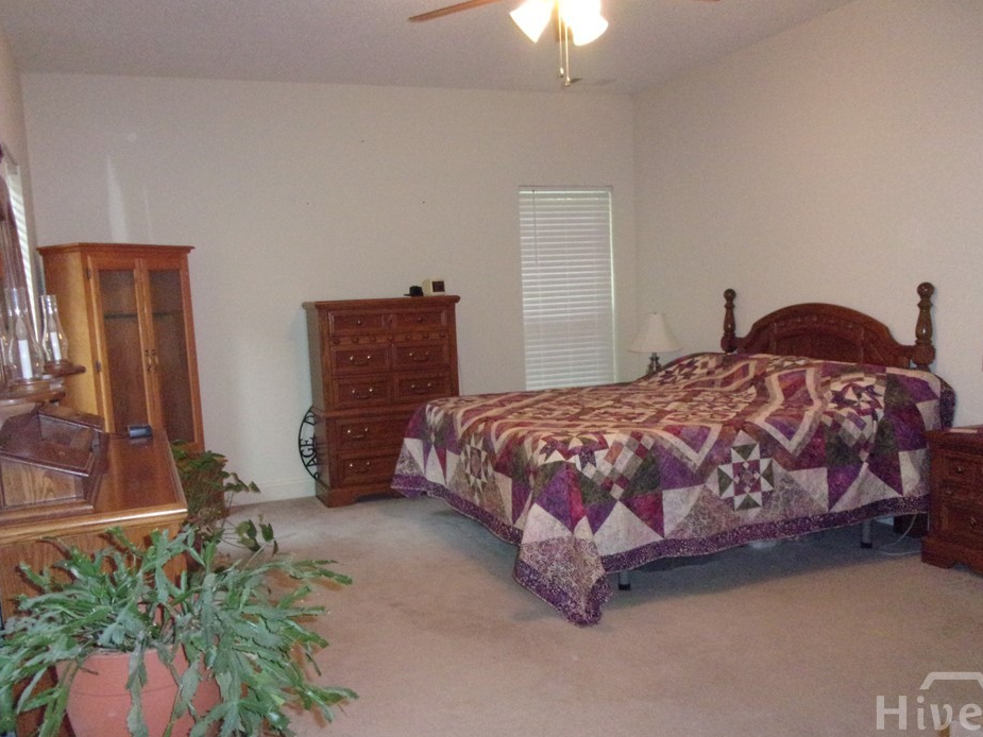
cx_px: 478
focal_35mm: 31
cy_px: 390
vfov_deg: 45.4
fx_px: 880
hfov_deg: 58.3
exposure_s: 1/34
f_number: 3.9
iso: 800
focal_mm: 5.1
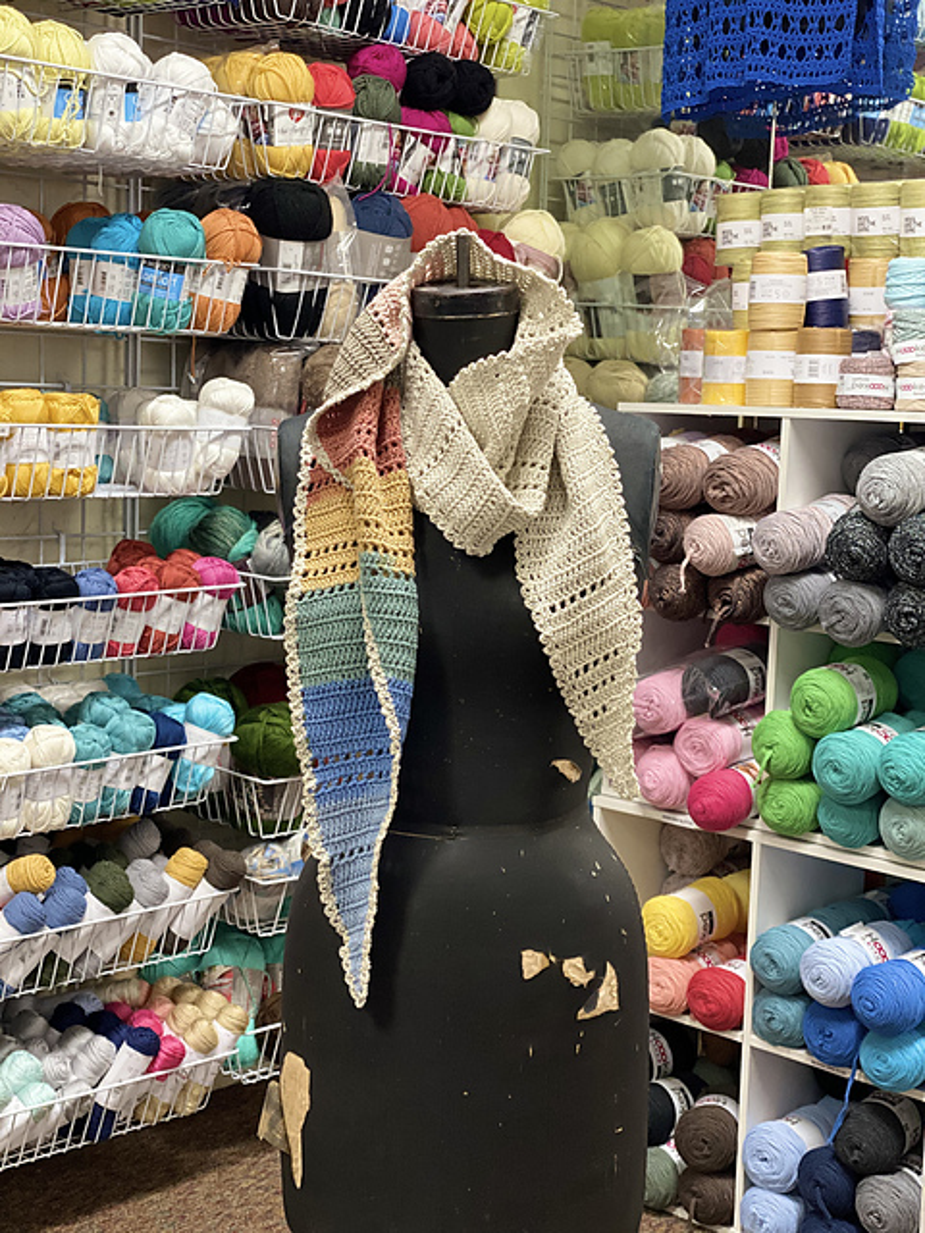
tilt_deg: -6.5
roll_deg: -2.3
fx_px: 1853
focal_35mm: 52
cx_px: 462
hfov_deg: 28.0
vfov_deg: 36.8
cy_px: 616
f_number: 2
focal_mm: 6
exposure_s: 1/60
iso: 160
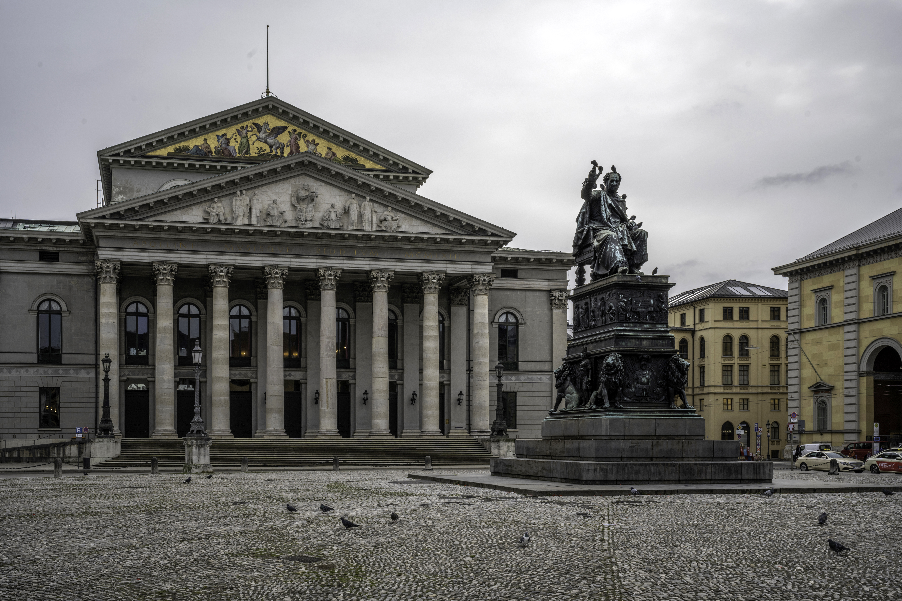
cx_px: 451
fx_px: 902
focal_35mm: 36
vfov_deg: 36.9
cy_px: 300
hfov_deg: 53.1
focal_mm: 36
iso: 80
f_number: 13
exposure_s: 1/100
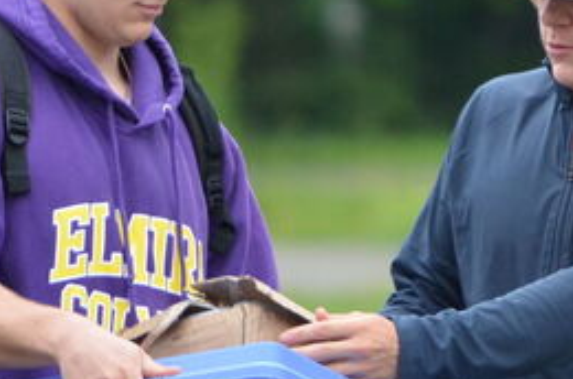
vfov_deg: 1.0
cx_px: 221
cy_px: 468
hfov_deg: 1.4
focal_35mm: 1436
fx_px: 22801
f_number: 5.6
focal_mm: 300
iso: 800
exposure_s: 1/250
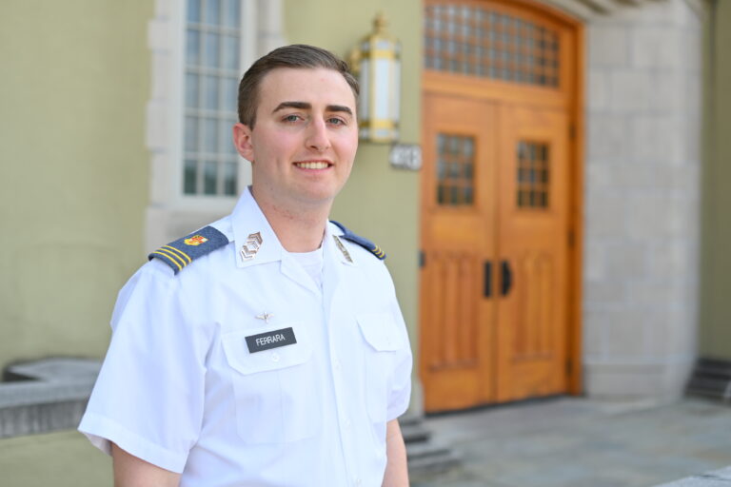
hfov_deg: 39.6
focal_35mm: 50
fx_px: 1015
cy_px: 244
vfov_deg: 27.0
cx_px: 366
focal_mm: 50
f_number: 2.8
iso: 200
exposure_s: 1/1250
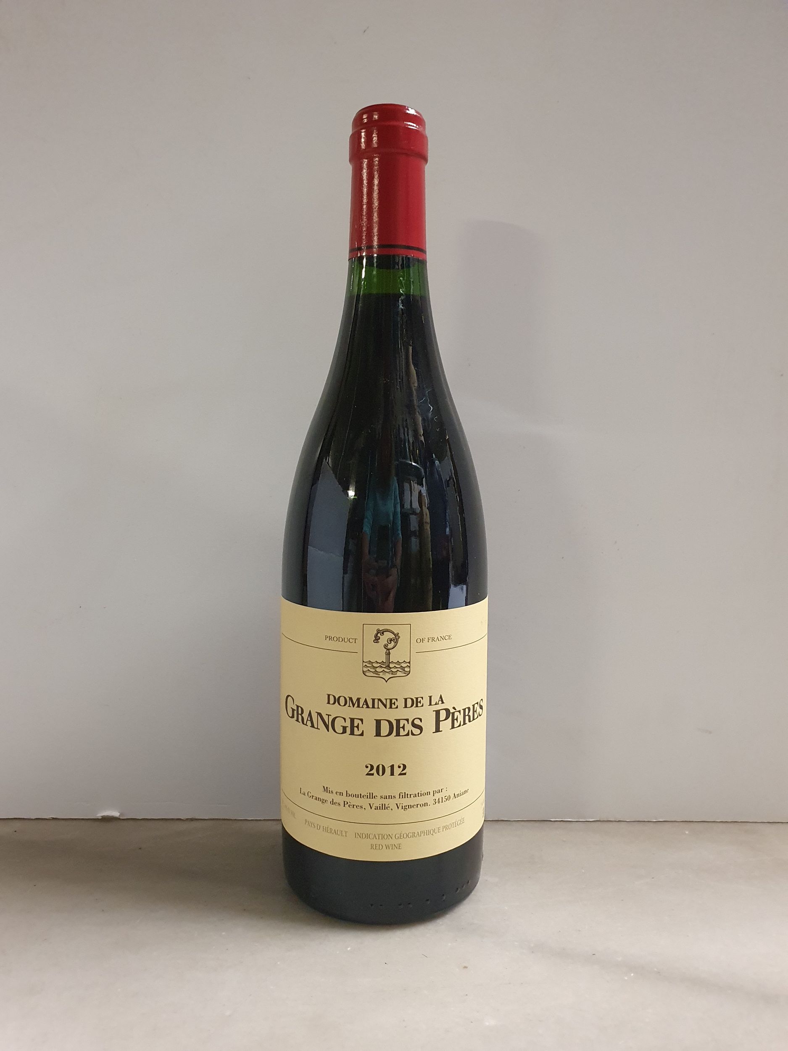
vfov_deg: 67.3
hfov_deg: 53.1
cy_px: 526
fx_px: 789
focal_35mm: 26
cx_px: 394
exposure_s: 1/50
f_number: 2.4
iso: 640
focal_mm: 4.32
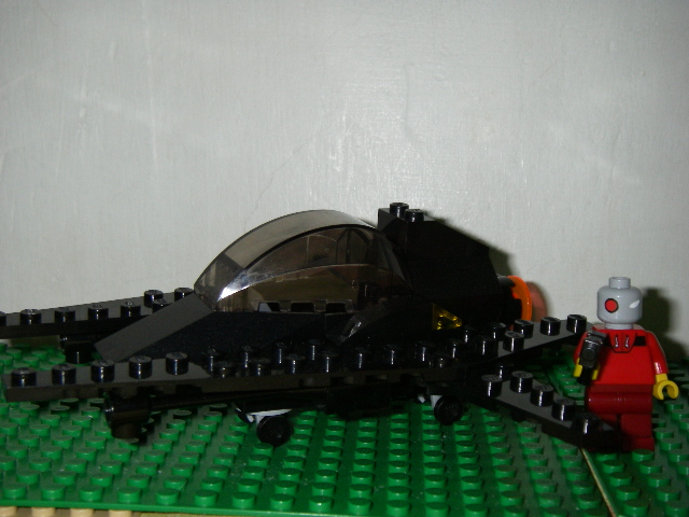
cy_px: 258
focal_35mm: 55
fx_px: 1095
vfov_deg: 26.6
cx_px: 344
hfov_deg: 34.9
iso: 160
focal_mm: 9.2
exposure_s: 1/50
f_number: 3.6
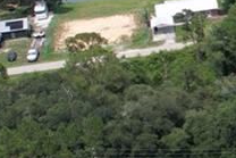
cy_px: 105
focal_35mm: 169
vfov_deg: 8.1
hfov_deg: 9.7
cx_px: 675
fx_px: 1109
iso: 130
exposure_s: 1/1600
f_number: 2.8
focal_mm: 8.38
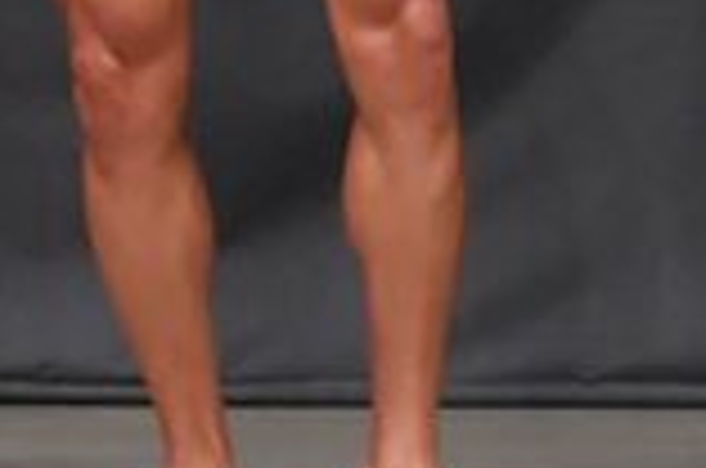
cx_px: -528
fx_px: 19571
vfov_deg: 1.4
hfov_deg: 2.1
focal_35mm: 1000
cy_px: -320
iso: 5000
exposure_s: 1/400
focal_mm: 135
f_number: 5.6
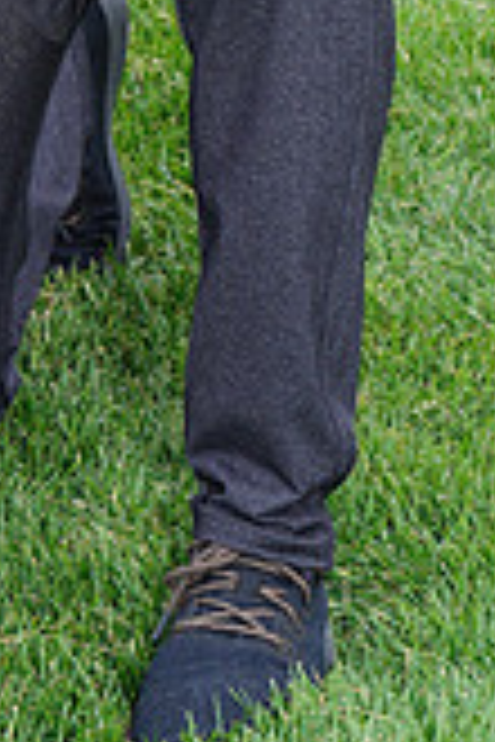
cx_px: -160
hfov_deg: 4.0
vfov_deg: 6.0
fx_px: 7033
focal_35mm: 341
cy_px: -468
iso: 200
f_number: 8
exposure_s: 1/200
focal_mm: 97
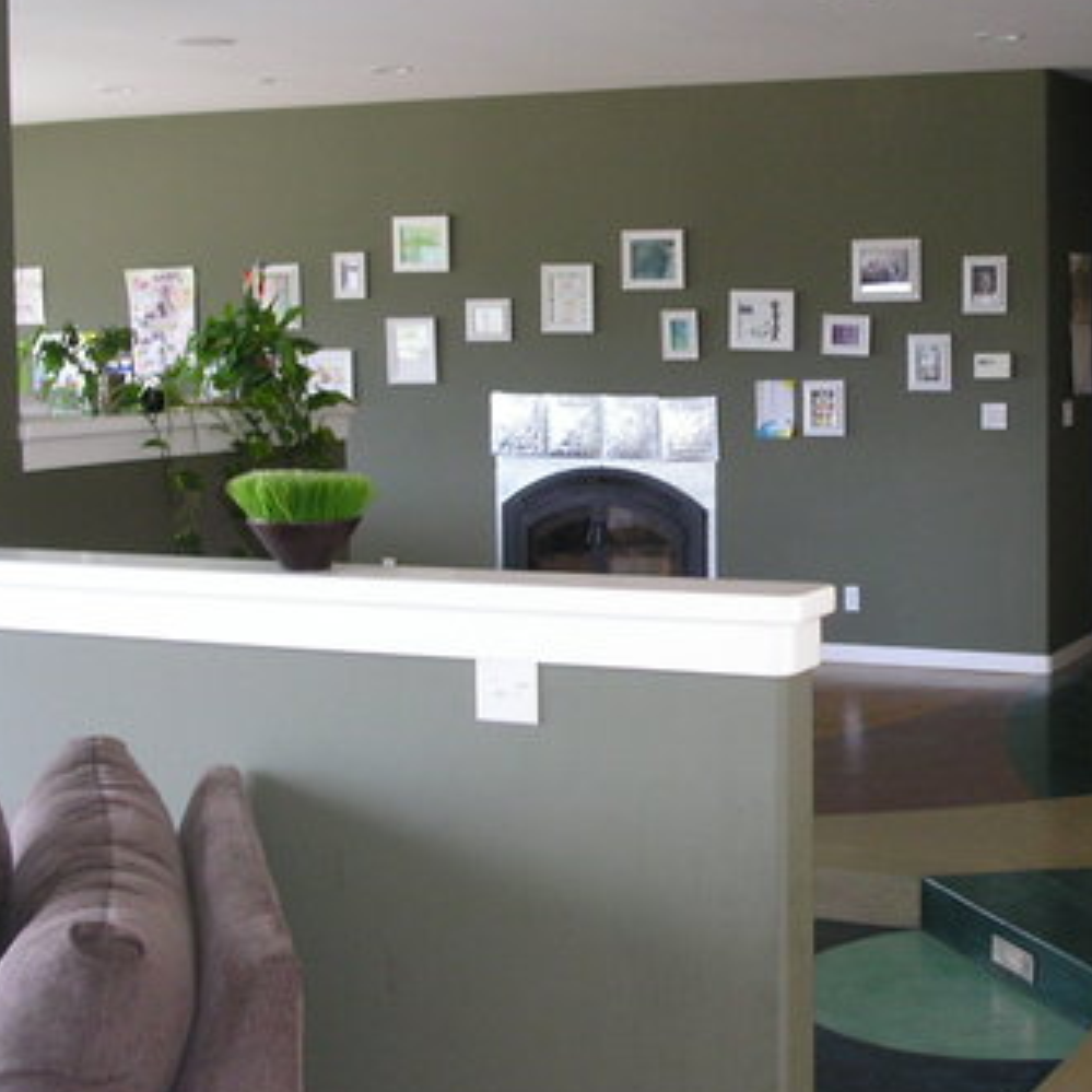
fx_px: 2213
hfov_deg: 27.5
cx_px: 776
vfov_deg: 27.7
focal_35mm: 62
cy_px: 451
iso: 200
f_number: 2.8
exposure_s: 1/45
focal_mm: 7.8
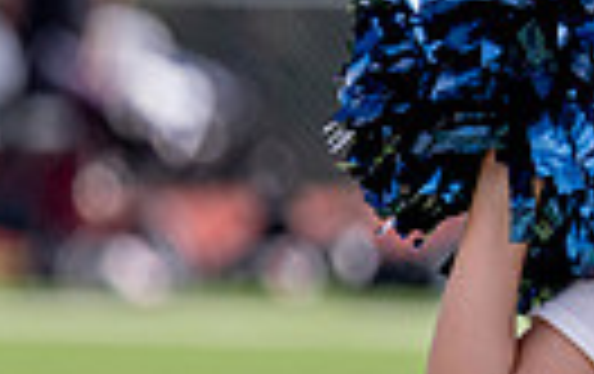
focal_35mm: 955
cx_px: -626
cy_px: 284
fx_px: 15486
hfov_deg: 2.2
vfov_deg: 1.4
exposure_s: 1/4000
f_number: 2.8
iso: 250
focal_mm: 173
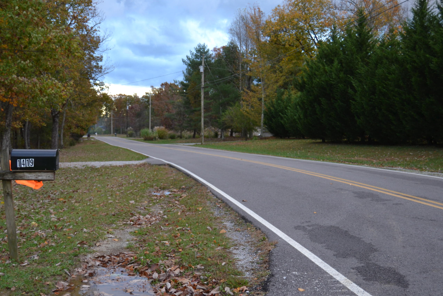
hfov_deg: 42.7
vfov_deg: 29.2
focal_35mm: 46
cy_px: 140
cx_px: 203
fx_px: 566
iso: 400
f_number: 4
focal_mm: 26
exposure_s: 1/60
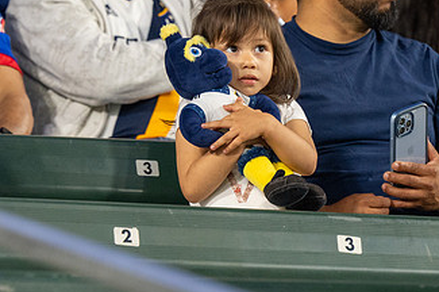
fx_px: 4861
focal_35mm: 399
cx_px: 210
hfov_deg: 5.2
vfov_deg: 3.4
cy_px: 64
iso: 4000
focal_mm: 180
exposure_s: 1/320
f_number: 4
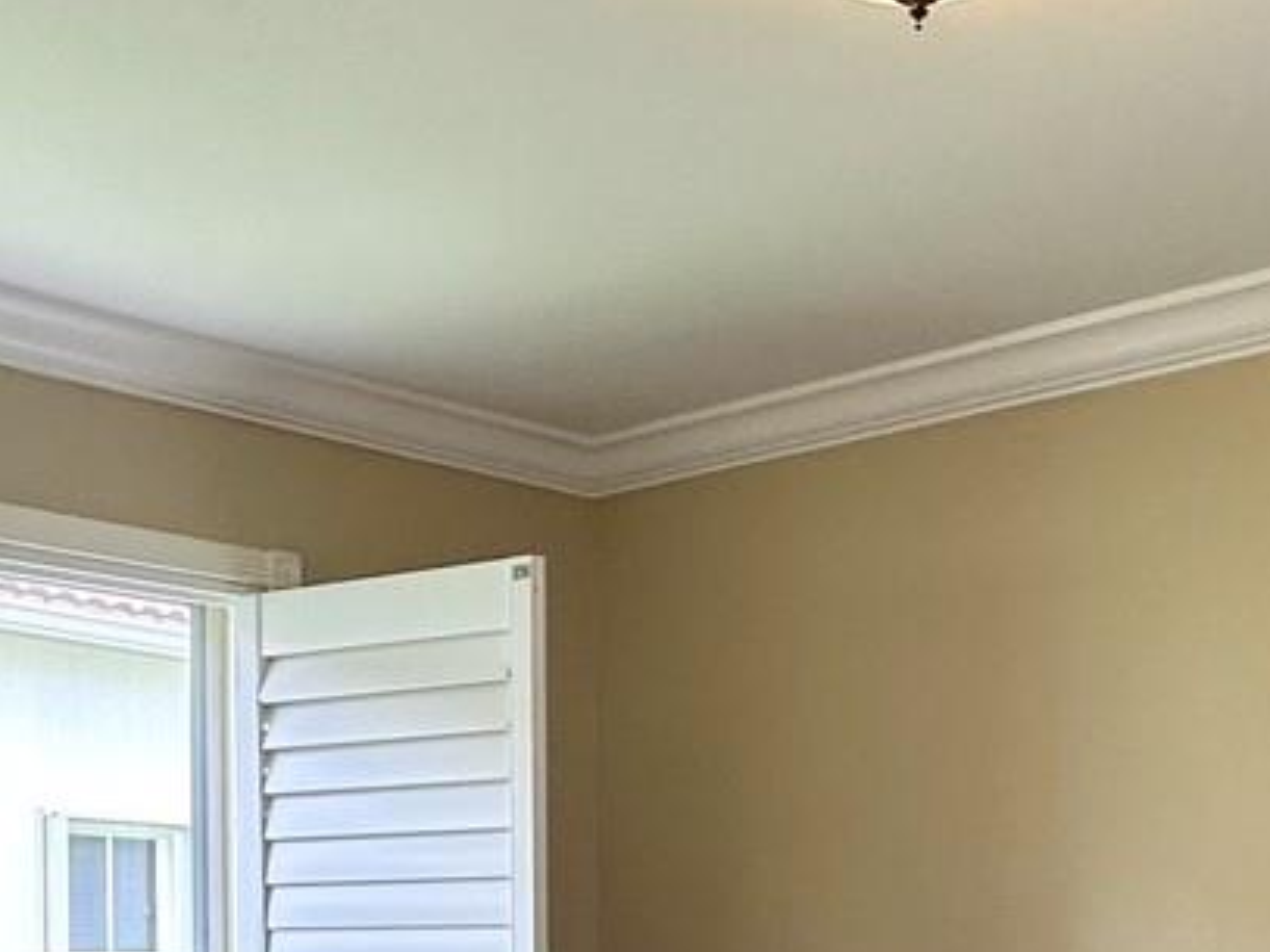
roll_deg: -1.6
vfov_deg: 24.6
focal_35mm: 55
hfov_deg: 34.9
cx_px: 693
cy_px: 1067
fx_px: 2017
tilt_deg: -5.3
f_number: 2.2
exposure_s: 1/120
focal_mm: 2.22
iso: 50
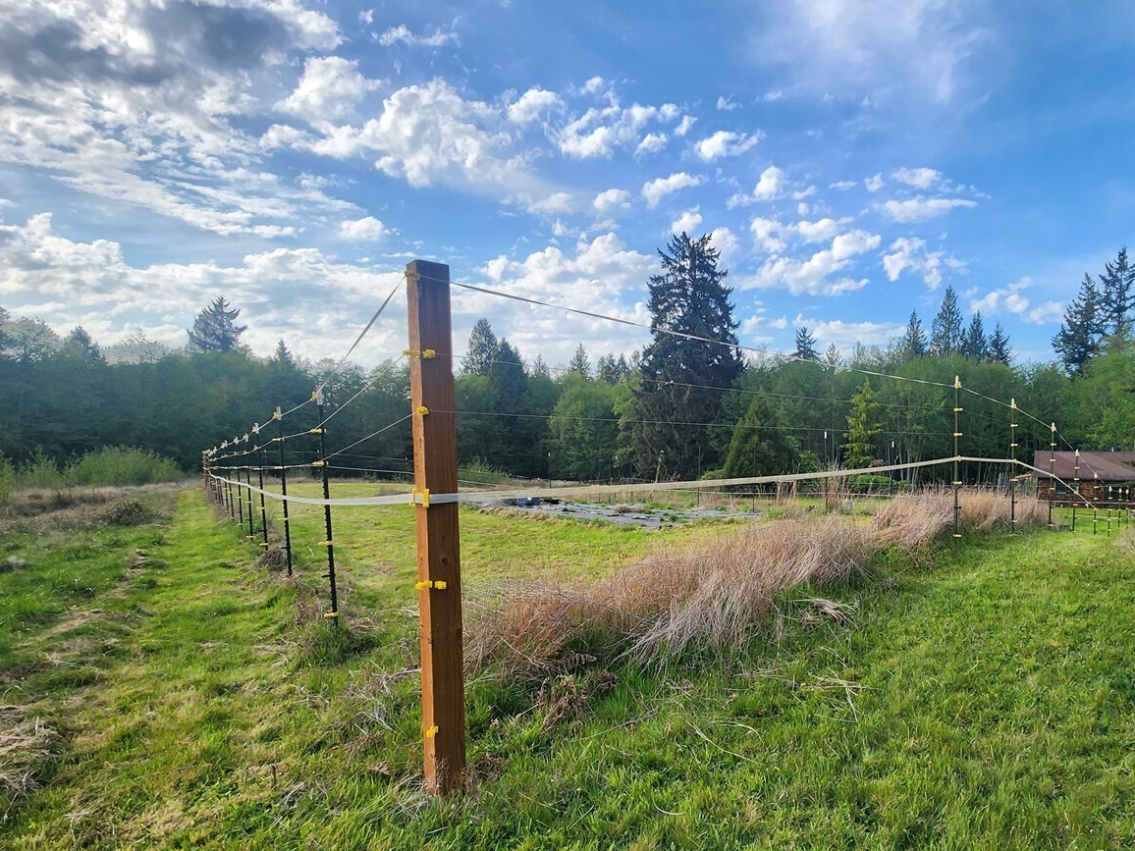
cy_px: 502
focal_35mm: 18
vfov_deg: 71.0
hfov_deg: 85.1
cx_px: 744
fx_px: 590
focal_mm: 2.2
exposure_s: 1/1311
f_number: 2.2
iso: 50
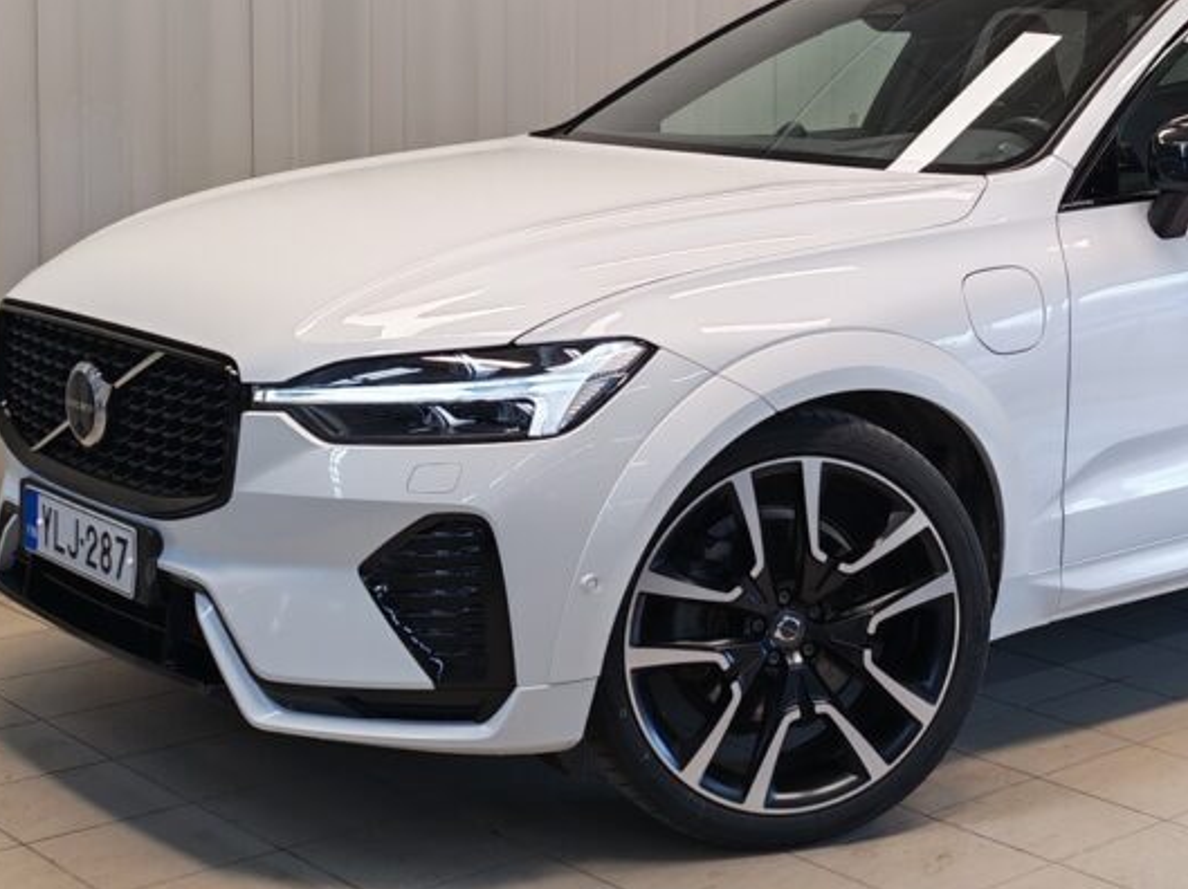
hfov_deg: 30.8
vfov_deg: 23.4
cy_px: 245
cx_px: 867
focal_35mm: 62
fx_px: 2126
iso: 100
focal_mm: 5.4
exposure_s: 1/130
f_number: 1.6
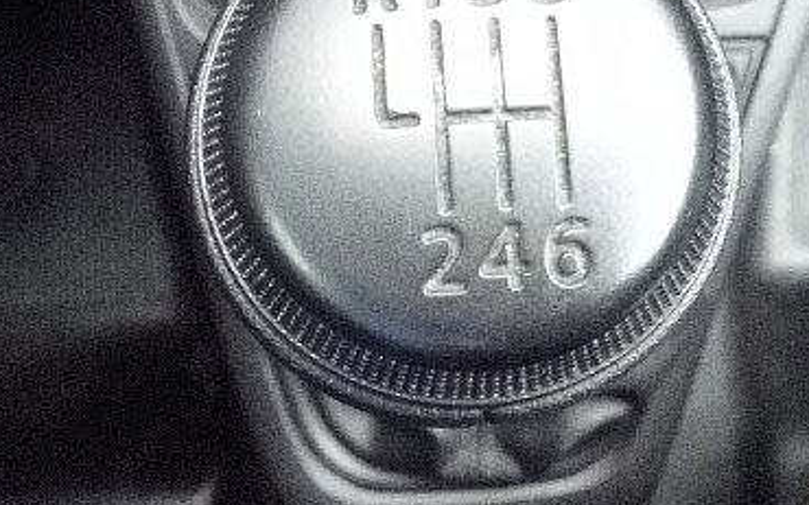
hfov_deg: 45.1
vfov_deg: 28.5
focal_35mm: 44
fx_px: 970
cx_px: 474
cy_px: 90
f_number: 3.5
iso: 3200
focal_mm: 4.25
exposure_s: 1/160
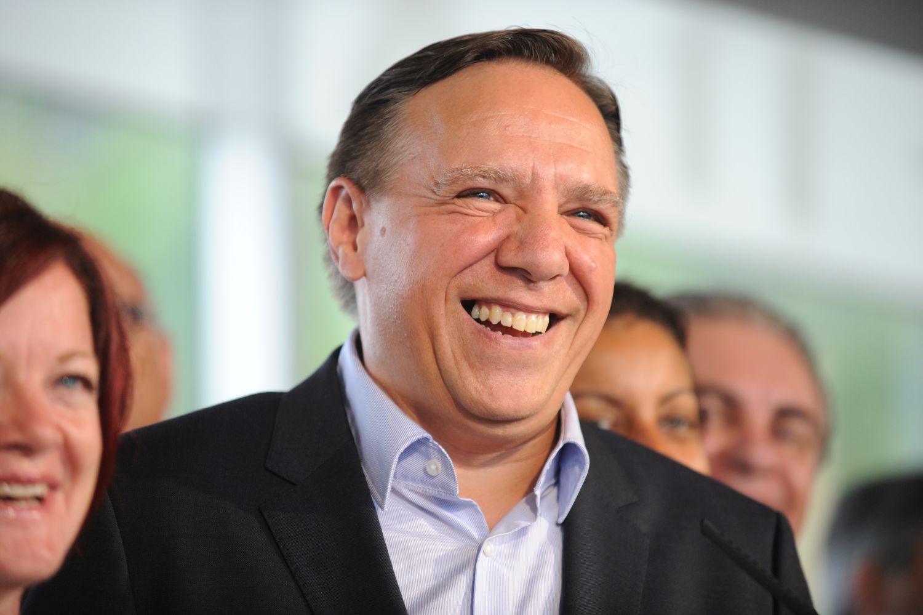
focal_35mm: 200
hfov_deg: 10.3
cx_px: 462
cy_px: 308
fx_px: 5126
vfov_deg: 6.9
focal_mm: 200
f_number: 3.2
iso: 1000
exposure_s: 1/400
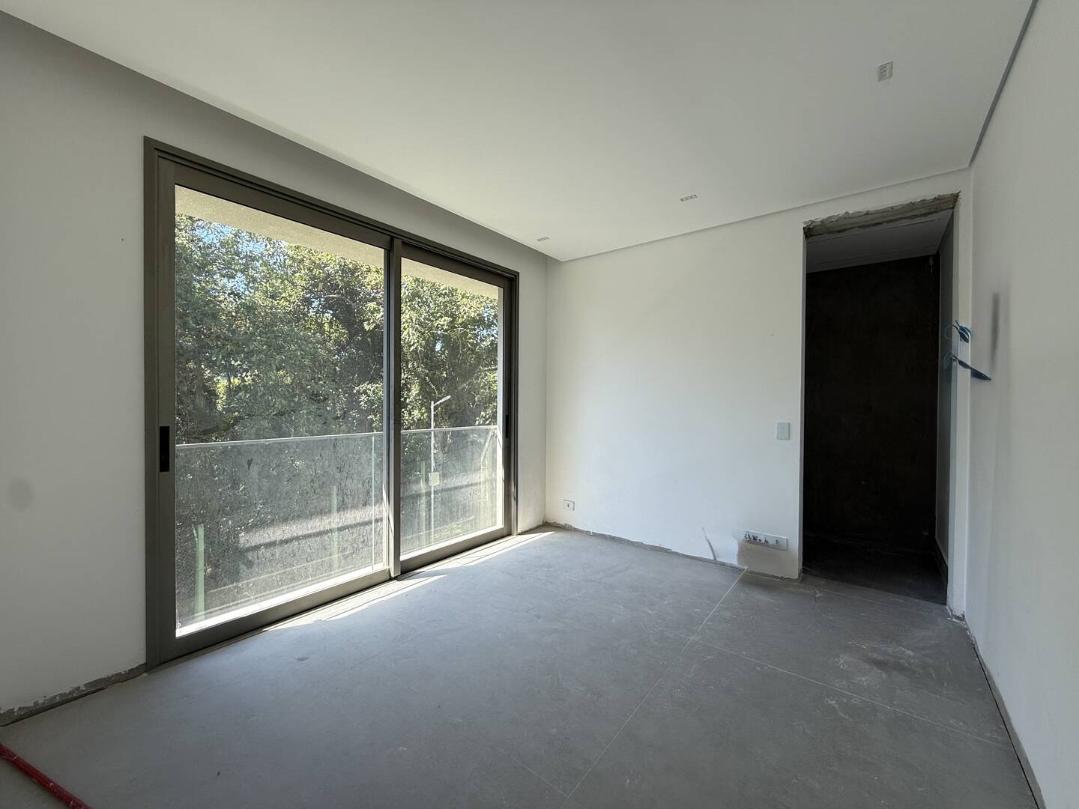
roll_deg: -0.6
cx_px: 540
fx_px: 436
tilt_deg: +0.1
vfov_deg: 85.7
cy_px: 404
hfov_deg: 102.1
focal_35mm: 14
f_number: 2.2
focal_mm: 2.22
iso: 50
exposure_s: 1/288
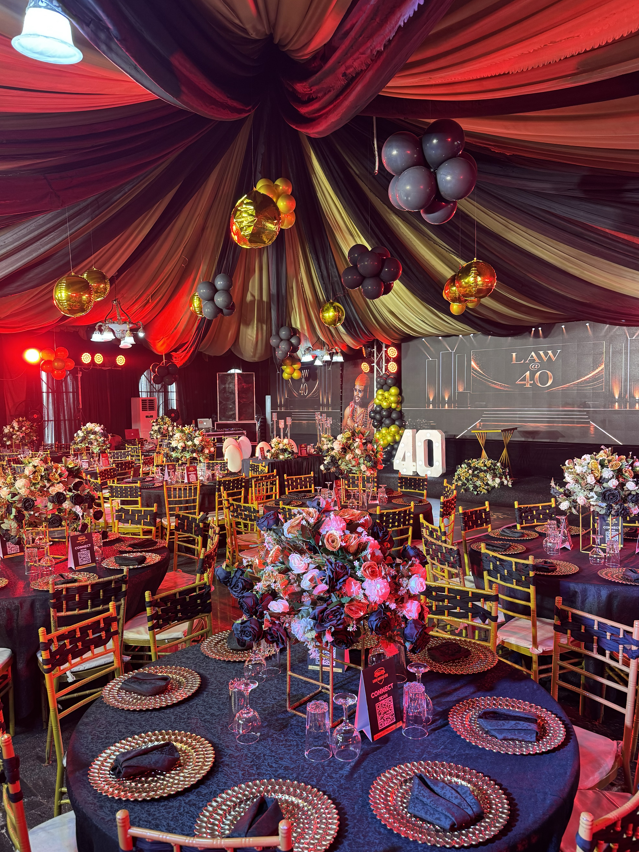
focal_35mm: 26
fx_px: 640
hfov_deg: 53.1
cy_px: 431
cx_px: 311
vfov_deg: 67.3
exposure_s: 1/50
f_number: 1.78
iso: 200
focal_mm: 6.76
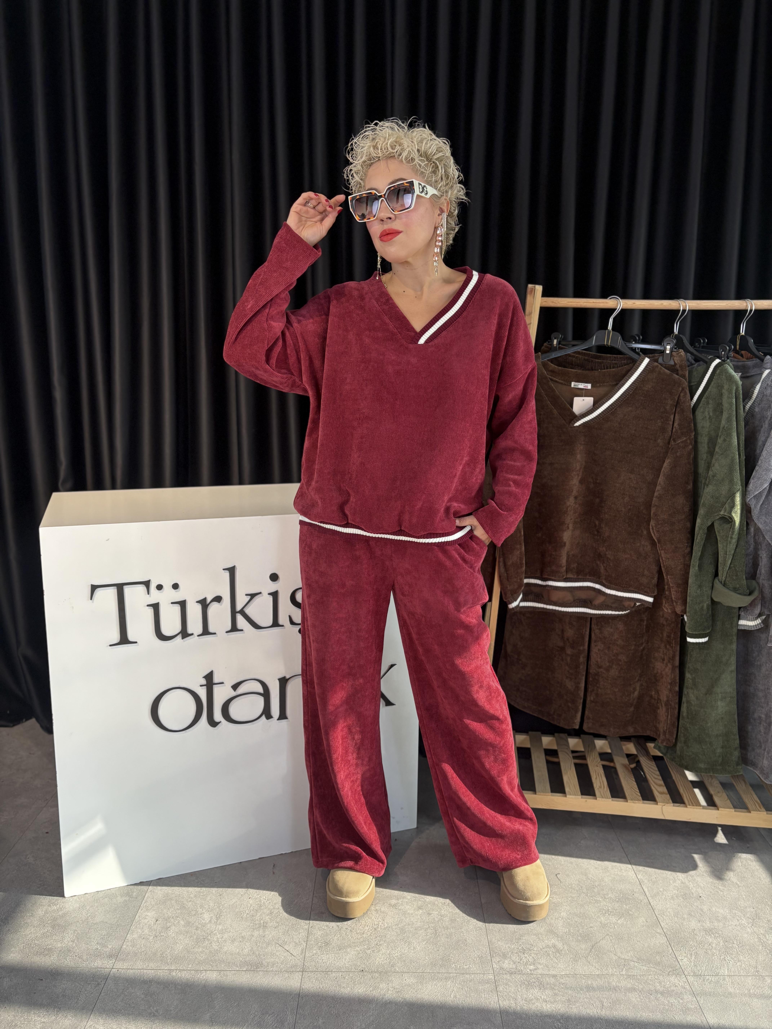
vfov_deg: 67.3
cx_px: 386
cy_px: 514
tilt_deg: -10.5
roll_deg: -0.1
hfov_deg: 53.1
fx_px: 773
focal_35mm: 26
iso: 125
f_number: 1.6
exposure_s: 1/102
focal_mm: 5.96
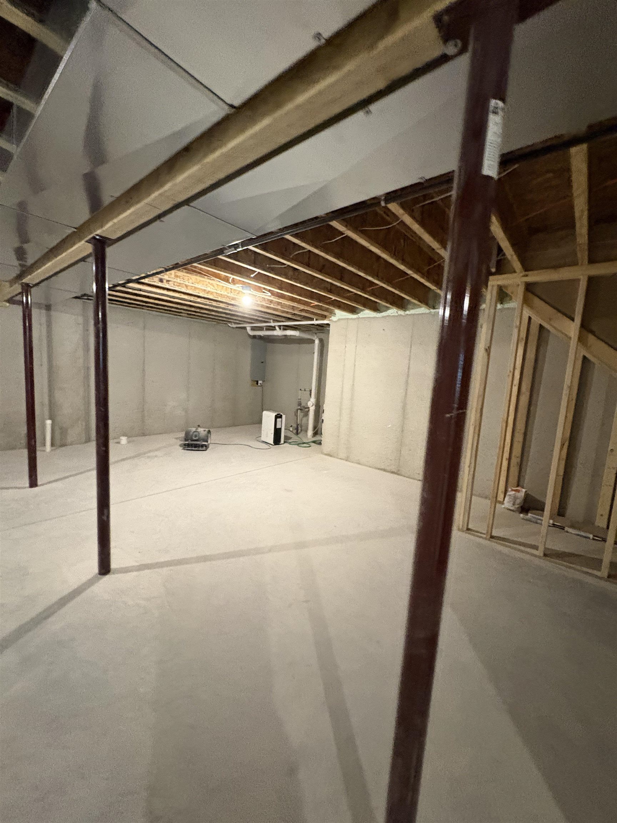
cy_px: 412
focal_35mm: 14
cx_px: 308
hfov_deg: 85.7
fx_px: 333
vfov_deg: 102.1
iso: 800
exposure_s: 1/60
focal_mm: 2.22
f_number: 2.2
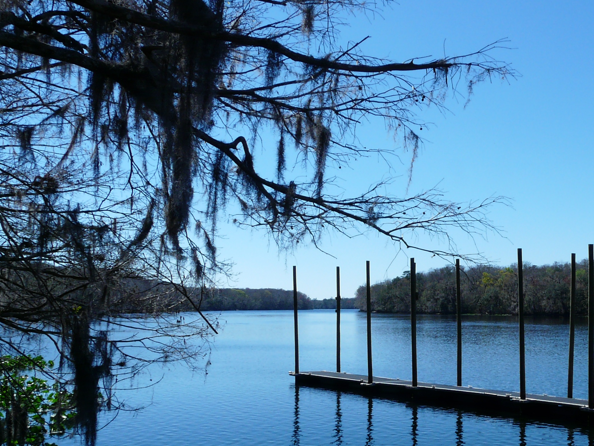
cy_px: 295
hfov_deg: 41.9
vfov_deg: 32.6
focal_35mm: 44
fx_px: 755
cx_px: 431
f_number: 7.1
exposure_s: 1/400
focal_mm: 4.6
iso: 100
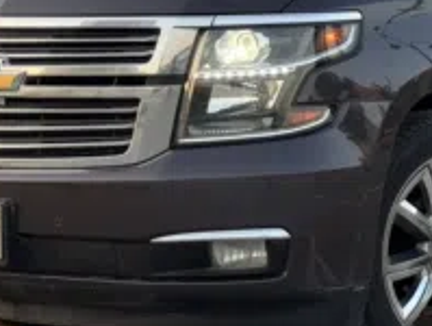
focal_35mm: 154
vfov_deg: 9.6
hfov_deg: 12.6
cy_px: 24
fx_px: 1925
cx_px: 436
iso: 80
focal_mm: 6.76
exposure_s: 1/282
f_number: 1.78
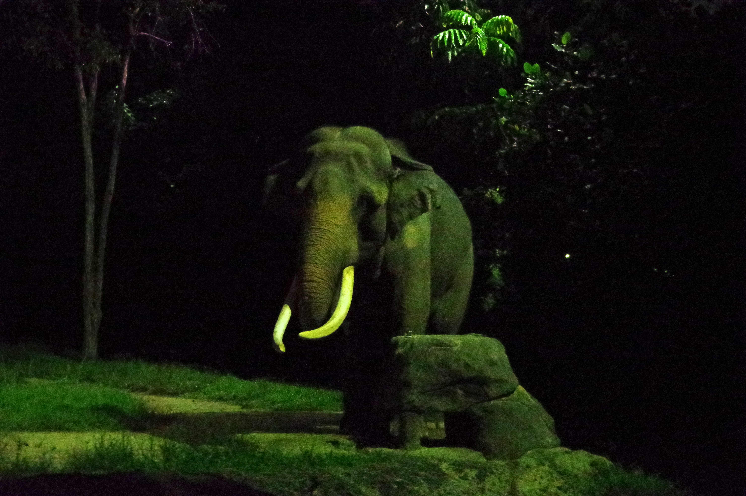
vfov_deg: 16.5
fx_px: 1708
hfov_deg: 24.6
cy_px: 248
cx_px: 373
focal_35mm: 82
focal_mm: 55
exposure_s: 1/60
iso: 51200
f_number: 4.5
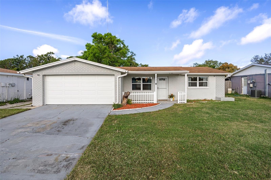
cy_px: 90
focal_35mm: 18
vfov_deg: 67.4
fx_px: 135
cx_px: 136
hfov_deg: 90.0
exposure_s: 1/100
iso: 320
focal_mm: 18
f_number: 9
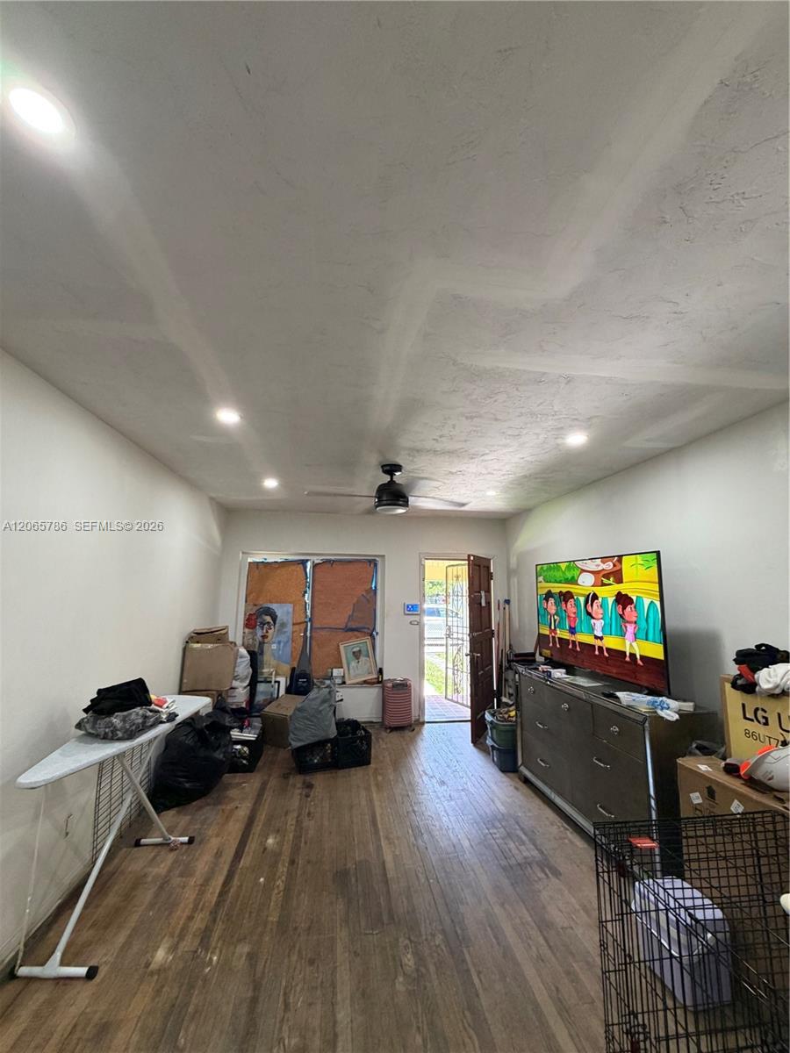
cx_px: 395
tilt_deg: +10.3
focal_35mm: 14
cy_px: 526
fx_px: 426
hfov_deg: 85.7
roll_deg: -0.8
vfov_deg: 102.1
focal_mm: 2.22
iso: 200
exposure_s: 1/60
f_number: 2.2
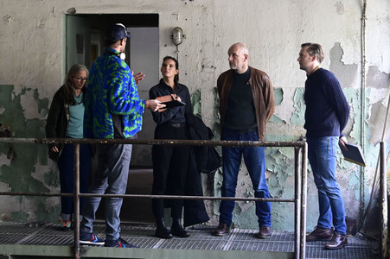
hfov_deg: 34.5
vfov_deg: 23.3
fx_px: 628
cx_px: 195
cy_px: 130
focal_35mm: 58
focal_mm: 58
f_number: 5
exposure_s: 1/200
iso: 4000
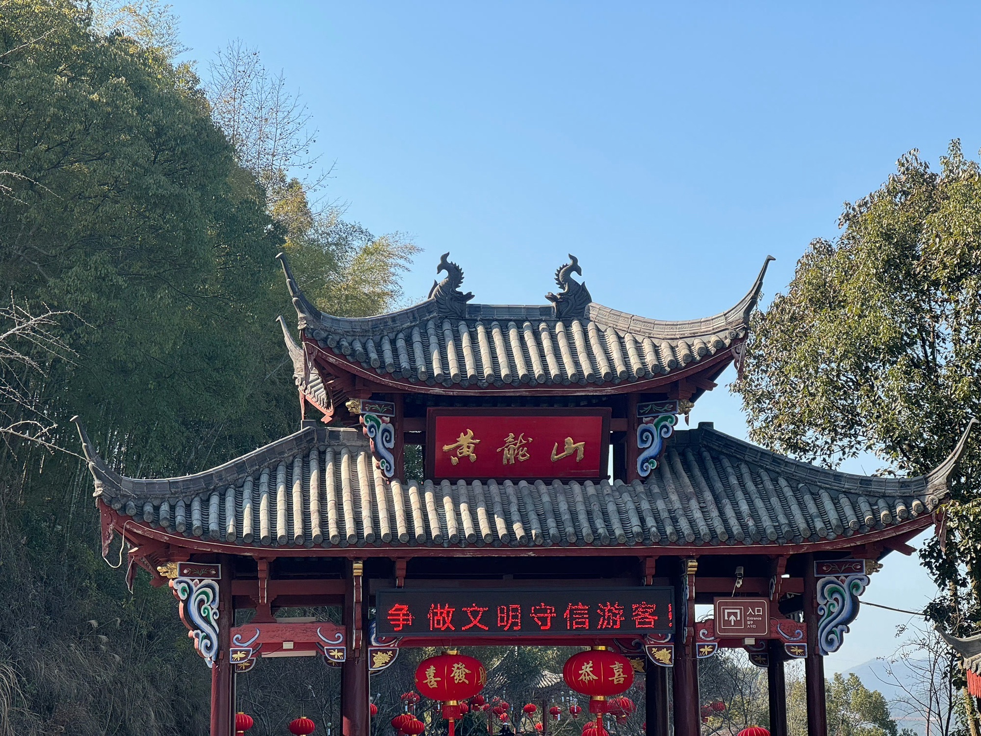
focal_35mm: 77
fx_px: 2182
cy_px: 368
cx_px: 490
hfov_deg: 25.3
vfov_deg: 19.1
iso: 25
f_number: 2.8
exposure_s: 1/341
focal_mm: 9
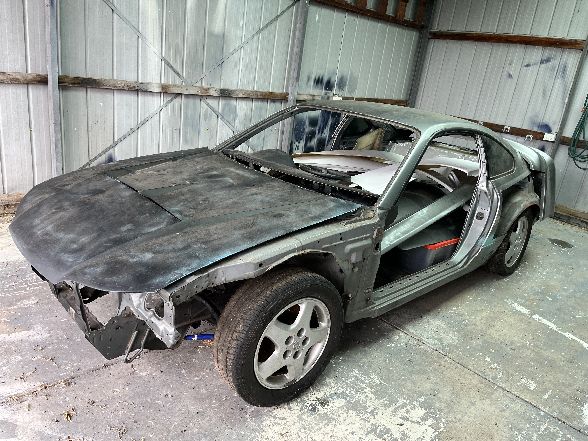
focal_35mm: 26
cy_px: 220
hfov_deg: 67.3
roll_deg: -7.1
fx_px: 442
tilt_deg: -20.0
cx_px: 294
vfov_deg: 53.1
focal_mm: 5.1
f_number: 1.6
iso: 125
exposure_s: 1/121
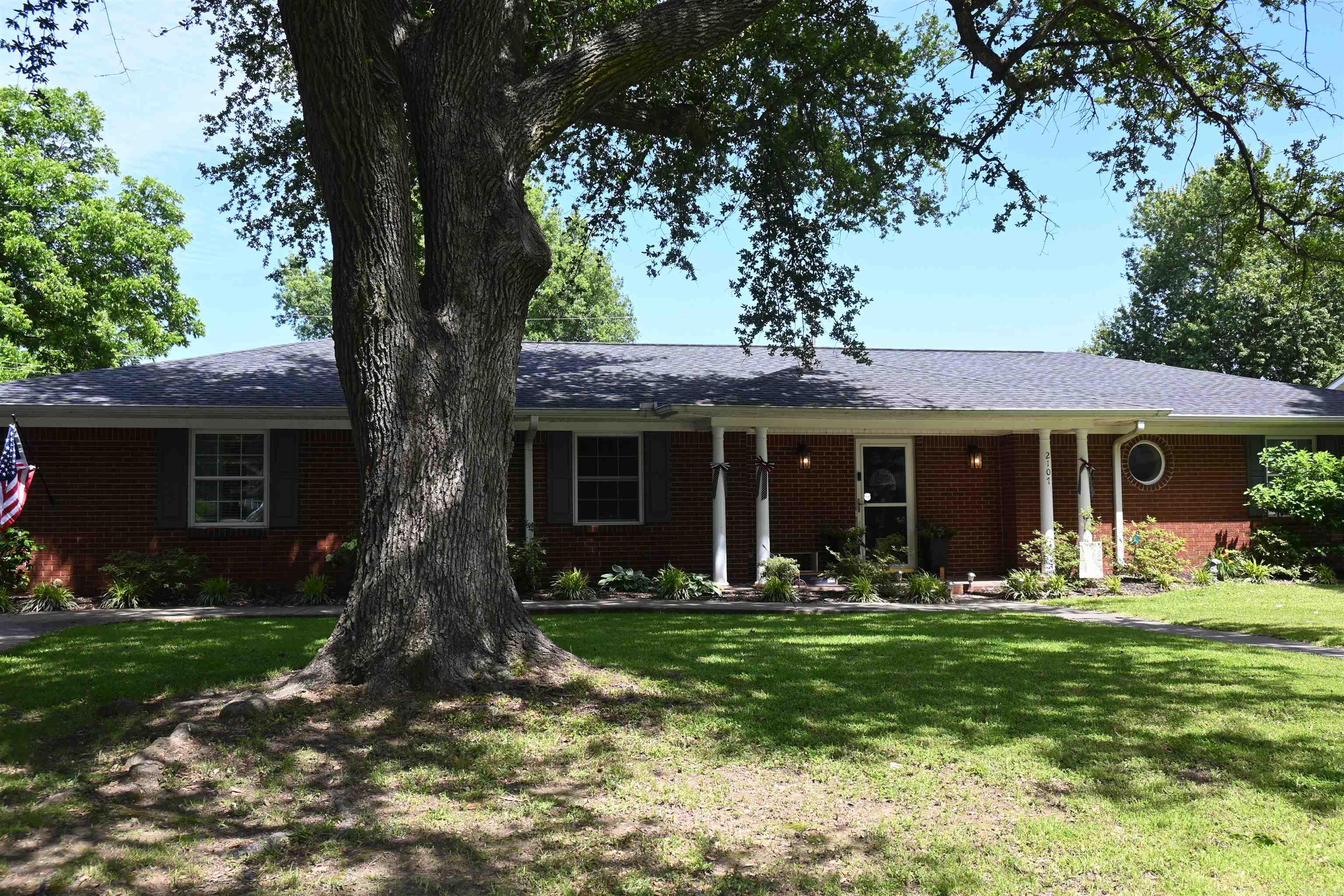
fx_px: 1204
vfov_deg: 40.8
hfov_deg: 58.3
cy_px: 448
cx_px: 672
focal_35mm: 32
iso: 100
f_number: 6.3
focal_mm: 21.5
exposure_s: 1/160
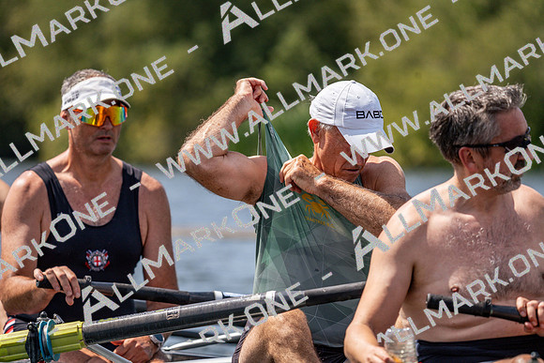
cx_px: 272
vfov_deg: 4.0
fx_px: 5199
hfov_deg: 6.0
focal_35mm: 344
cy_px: 182
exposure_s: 1/2000
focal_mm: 344
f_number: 6.3
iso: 320
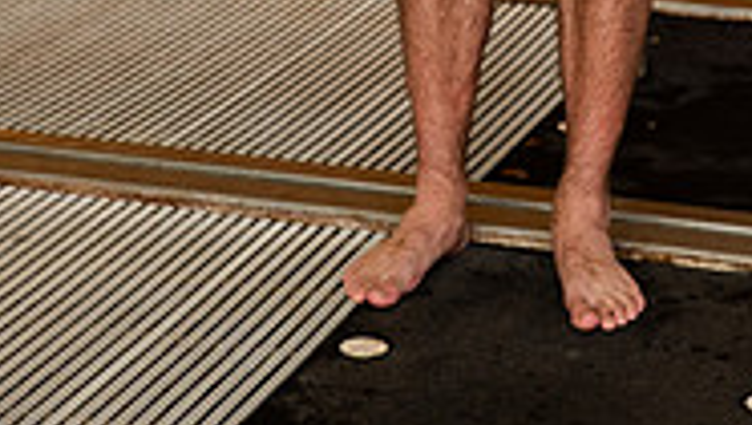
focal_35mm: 142
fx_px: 2834
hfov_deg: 15.1
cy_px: -437
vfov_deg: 8.1
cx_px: 522
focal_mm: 56
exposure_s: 1/200
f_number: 5
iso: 800
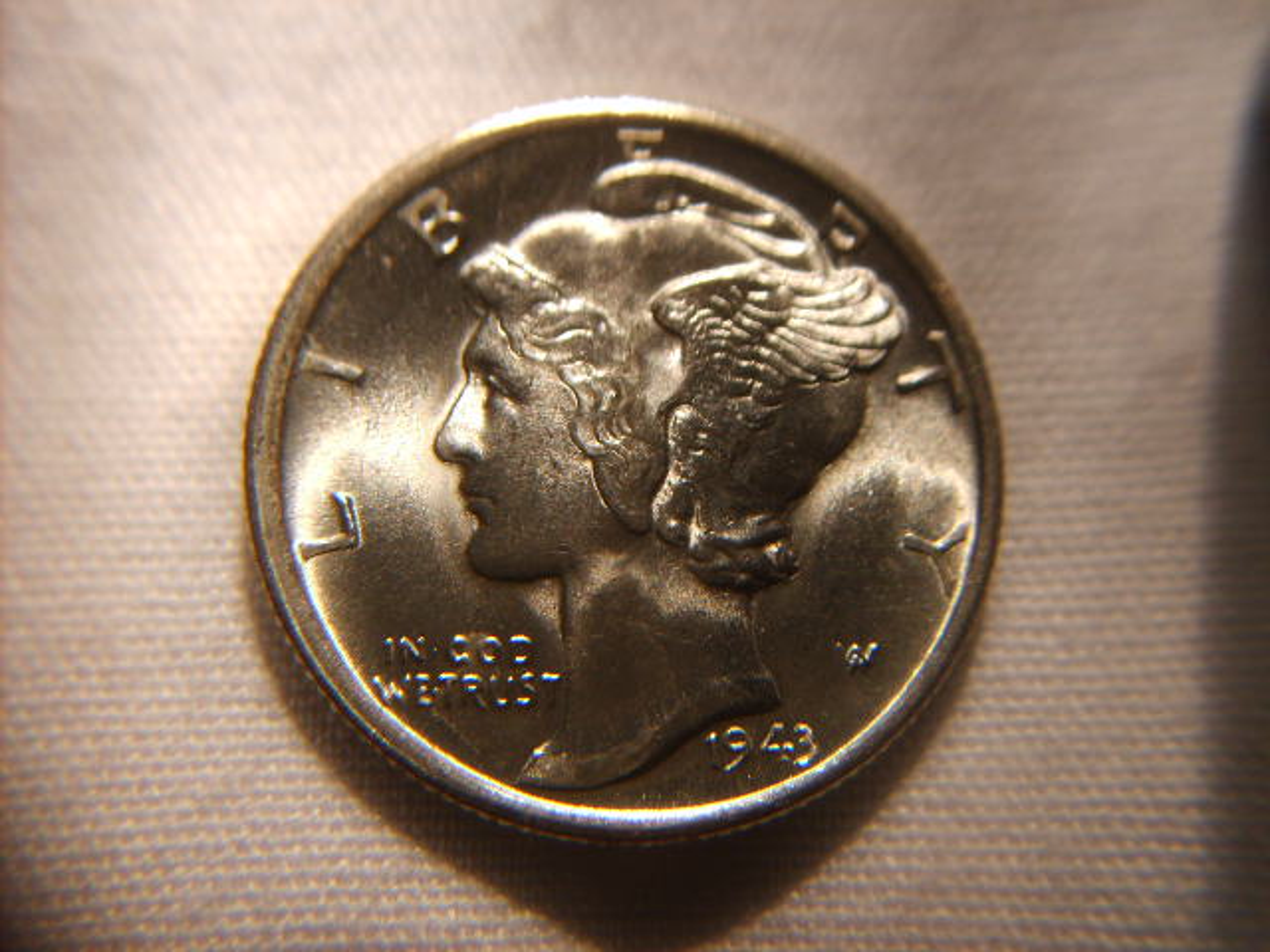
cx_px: 635
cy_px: 476
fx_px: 1284
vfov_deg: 40.7
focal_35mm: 35
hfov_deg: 52.6
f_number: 2.8
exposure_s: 1/350
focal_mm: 5.8
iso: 50
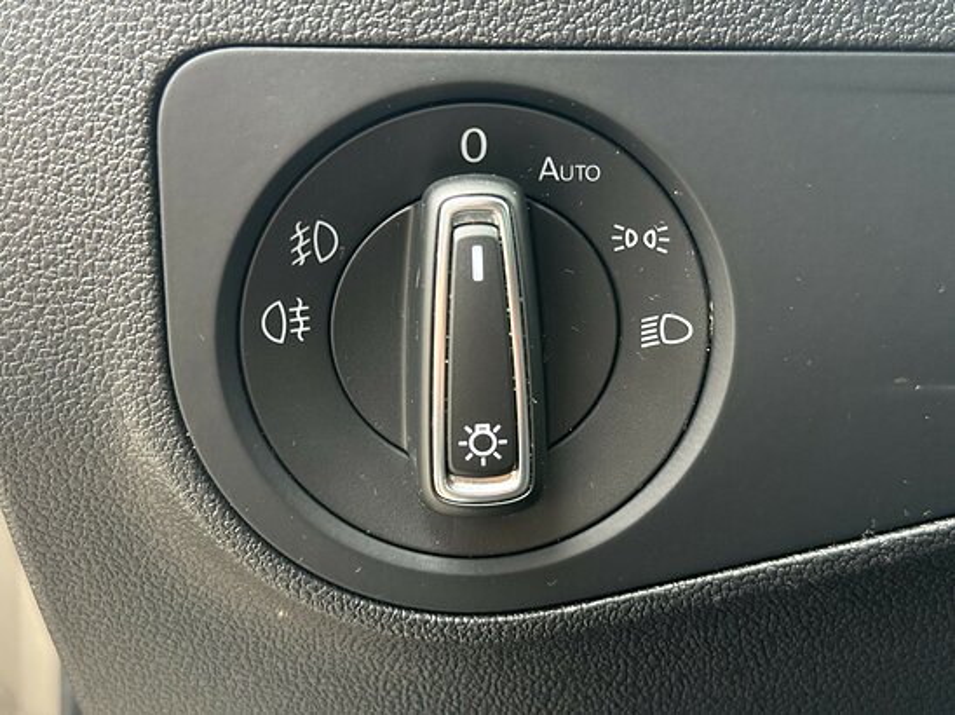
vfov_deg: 30.2
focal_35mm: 48
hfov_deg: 39.7
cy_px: 358
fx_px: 1323
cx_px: 478
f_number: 1.78
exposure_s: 1/62
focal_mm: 6.76
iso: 160
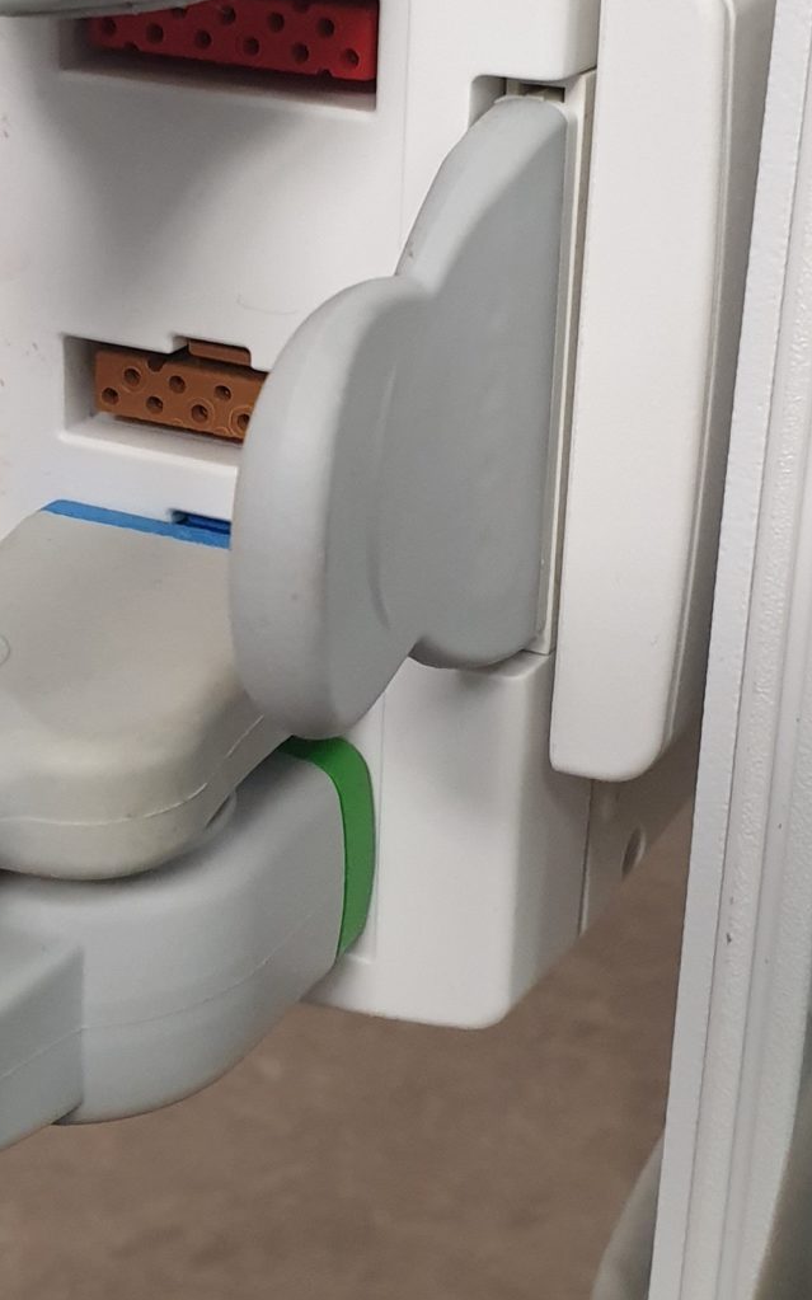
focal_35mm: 69
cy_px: 468
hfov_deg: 18.8
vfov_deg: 29.6
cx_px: 305
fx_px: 2444
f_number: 2.4
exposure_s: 1/50
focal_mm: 4.3
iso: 320
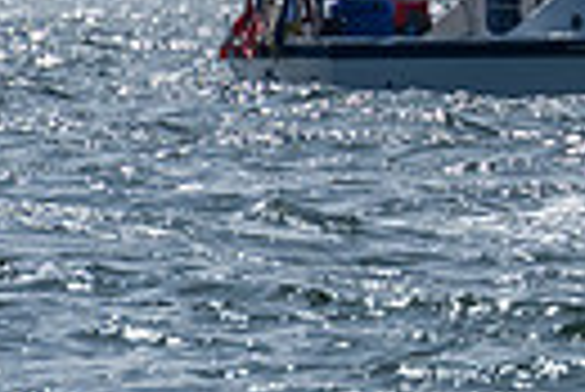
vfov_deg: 0.7
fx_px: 30145
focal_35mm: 1853
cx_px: 977
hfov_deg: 1.1
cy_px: -101
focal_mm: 200
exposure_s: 1/2500
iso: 200
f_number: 6.3
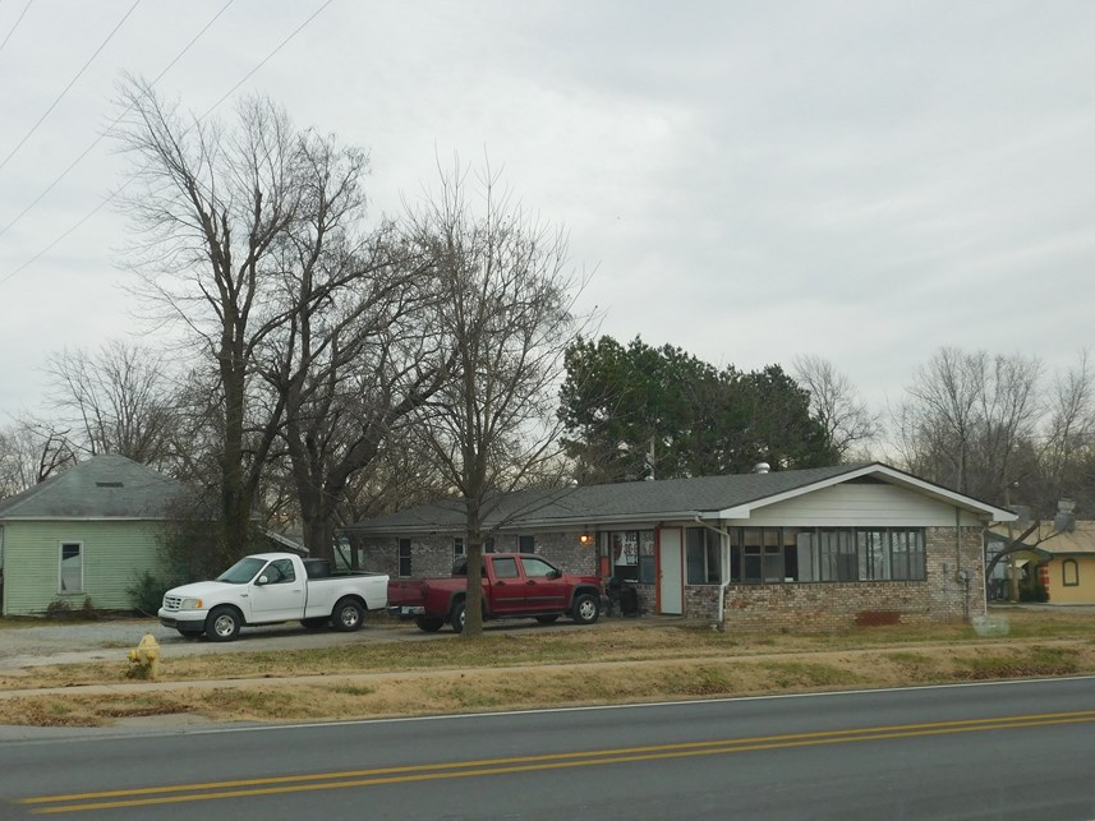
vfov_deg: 33.6
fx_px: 1360
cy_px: 423
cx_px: 523
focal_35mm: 43
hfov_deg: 43.8
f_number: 3.5
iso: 125
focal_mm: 6.3
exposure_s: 1/60
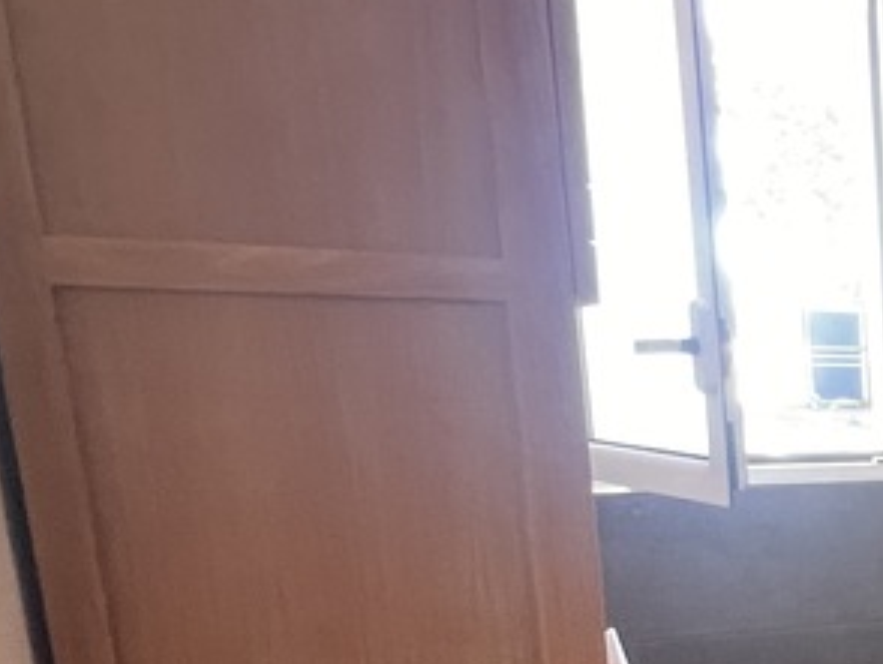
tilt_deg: -11.8
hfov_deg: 25.3
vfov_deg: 27.2
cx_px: 1404
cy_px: 637
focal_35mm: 51
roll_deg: -1.9
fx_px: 1302
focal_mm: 1.57
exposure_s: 1/50
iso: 400
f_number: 1.8
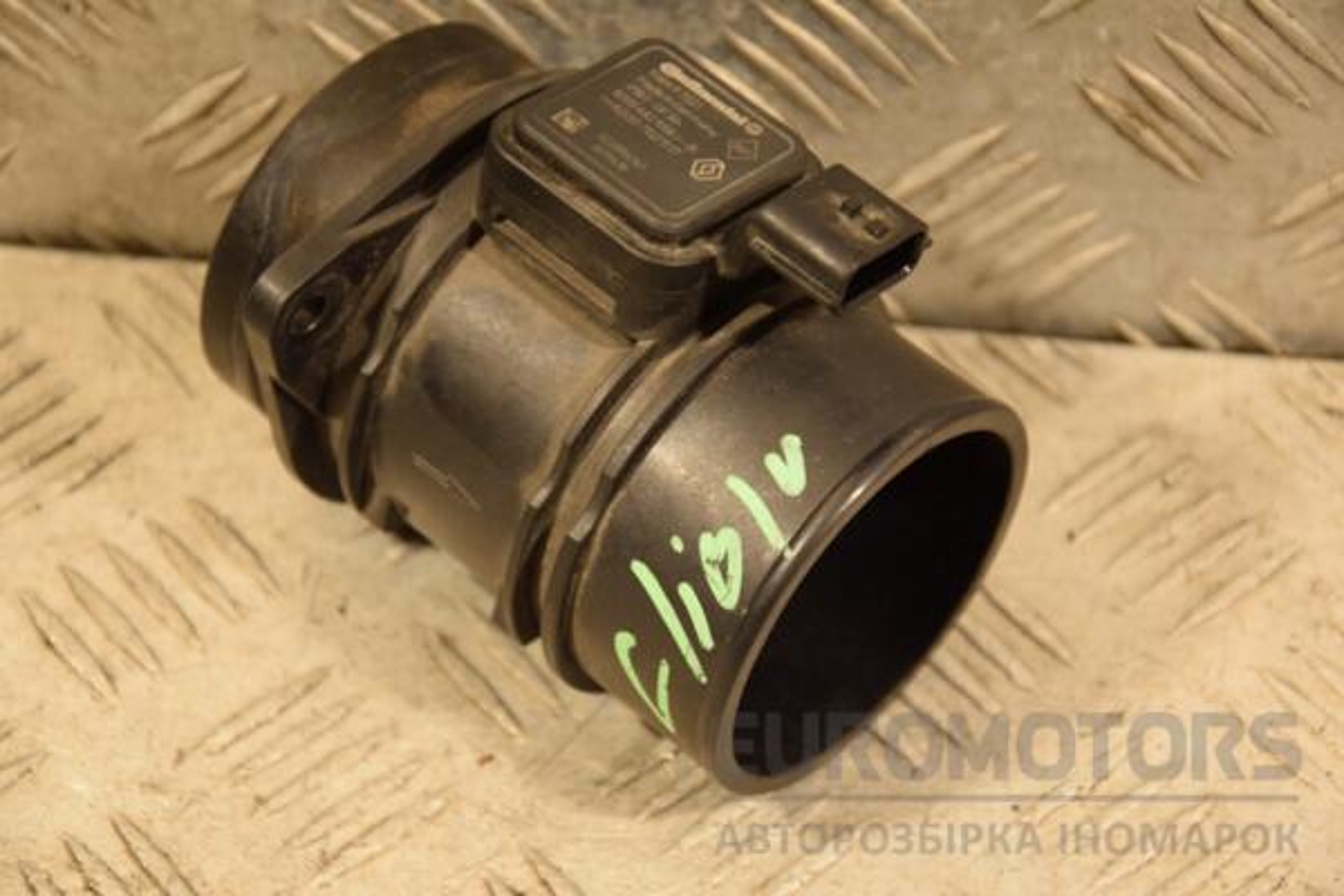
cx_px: 672
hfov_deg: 17.1
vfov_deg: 11.4
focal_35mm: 120
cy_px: 448
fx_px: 4480
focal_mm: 80
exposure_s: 1/160
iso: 800
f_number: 5.3
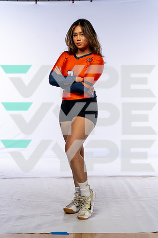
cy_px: 119
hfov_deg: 26.0
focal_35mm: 52
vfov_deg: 38.2
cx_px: 79
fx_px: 342
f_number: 7.1
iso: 200
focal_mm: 52
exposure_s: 1/250
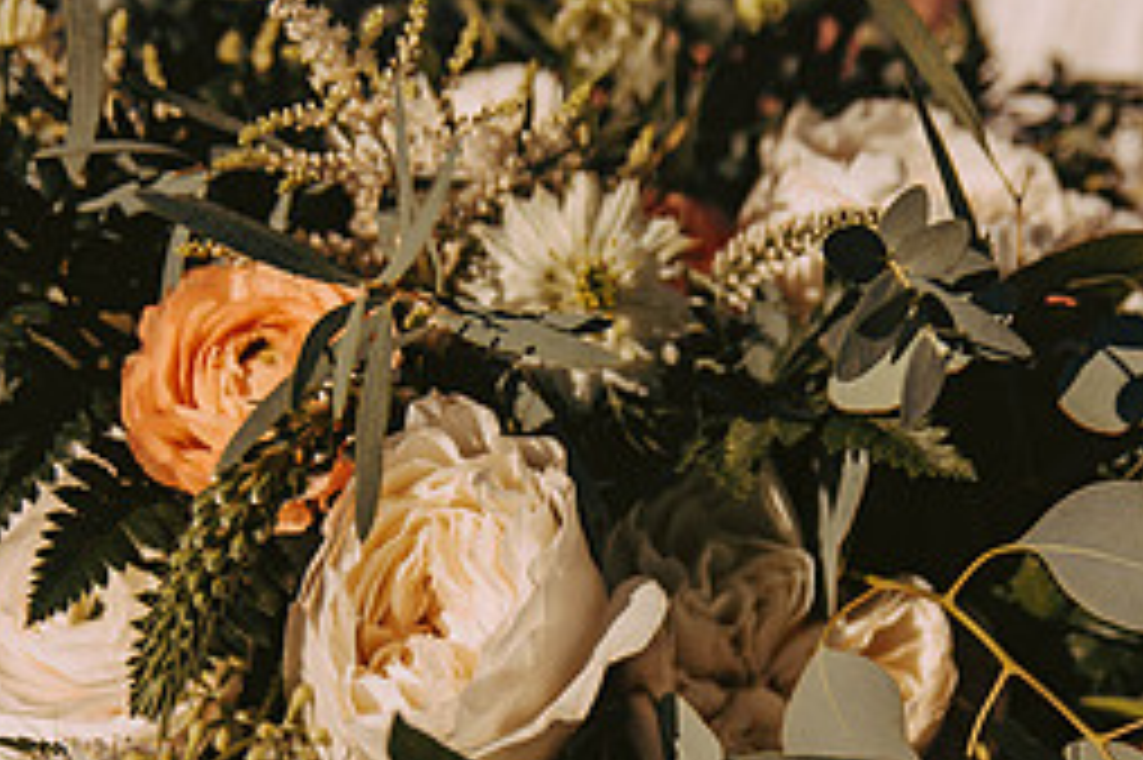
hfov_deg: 21.2
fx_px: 3046
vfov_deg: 14.0
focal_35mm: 96
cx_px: 765
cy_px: 771
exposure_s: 1/3200
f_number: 2.8
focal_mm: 42
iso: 160
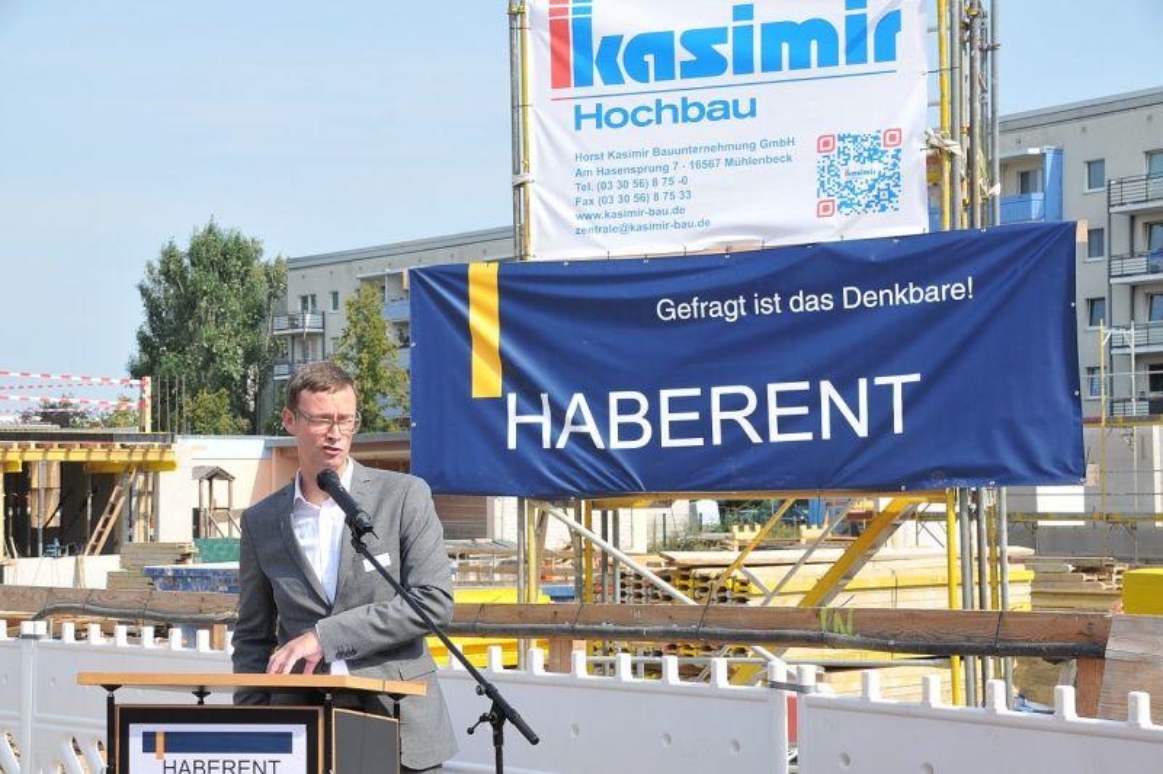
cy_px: 387
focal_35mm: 66
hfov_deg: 30.5
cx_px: 582
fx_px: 2130
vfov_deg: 20.6
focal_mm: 44
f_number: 9
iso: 200
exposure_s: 1/250
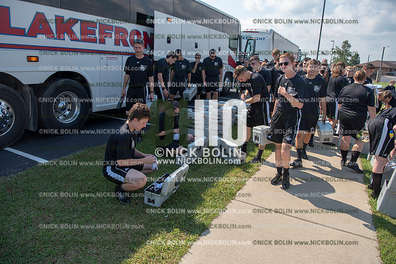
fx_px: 264
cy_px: 132
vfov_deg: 53.2
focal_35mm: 24
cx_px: 198
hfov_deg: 73.7
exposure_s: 1/640
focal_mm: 24
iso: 200
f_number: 5.6
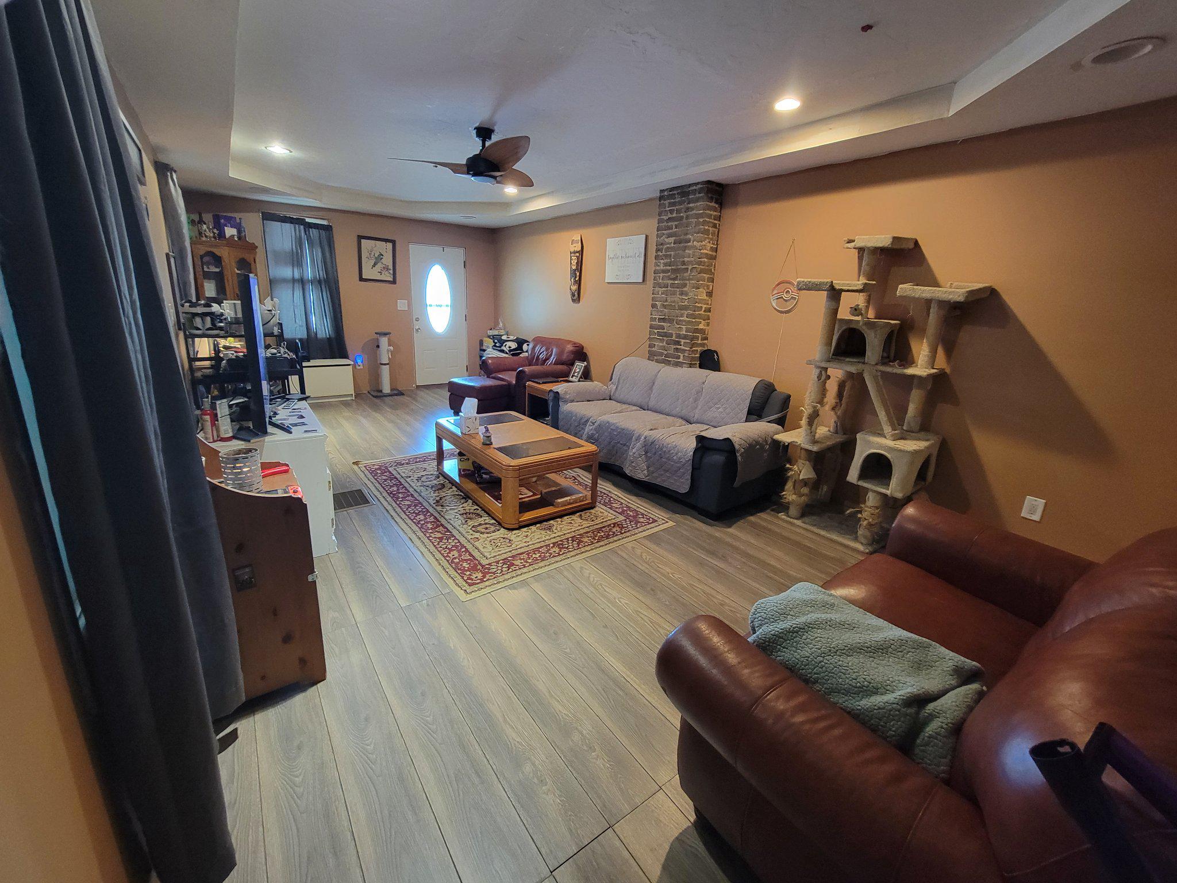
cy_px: 442
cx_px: 588
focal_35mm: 13
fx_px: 442
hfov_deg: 106.2
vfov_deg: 89.9
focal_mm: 2.2
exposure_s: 1/24
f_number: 2.2
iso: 640
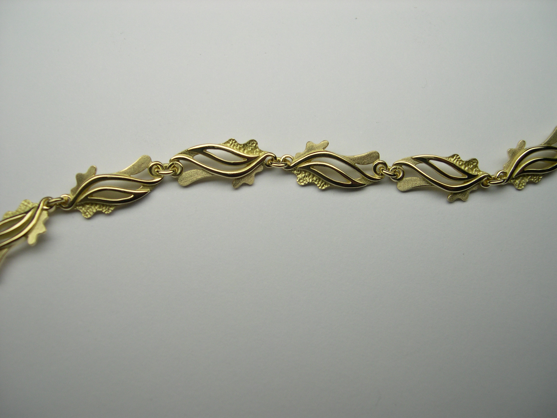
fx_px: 611
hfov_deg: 49.0
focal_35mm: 38
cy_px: 209
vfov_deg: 37.7
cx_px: 278
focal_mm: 8
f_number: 2.8
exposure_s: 1/310
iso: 100
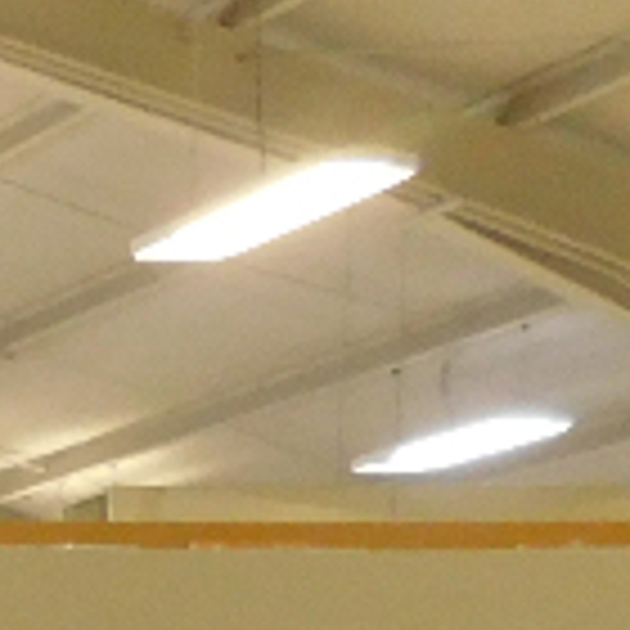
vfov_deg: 10.6
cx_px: -1652
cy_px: 1323
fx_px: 3068
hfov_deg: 8.3
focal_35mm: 149
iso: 360
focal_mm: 4
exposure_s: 1/30
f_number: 3
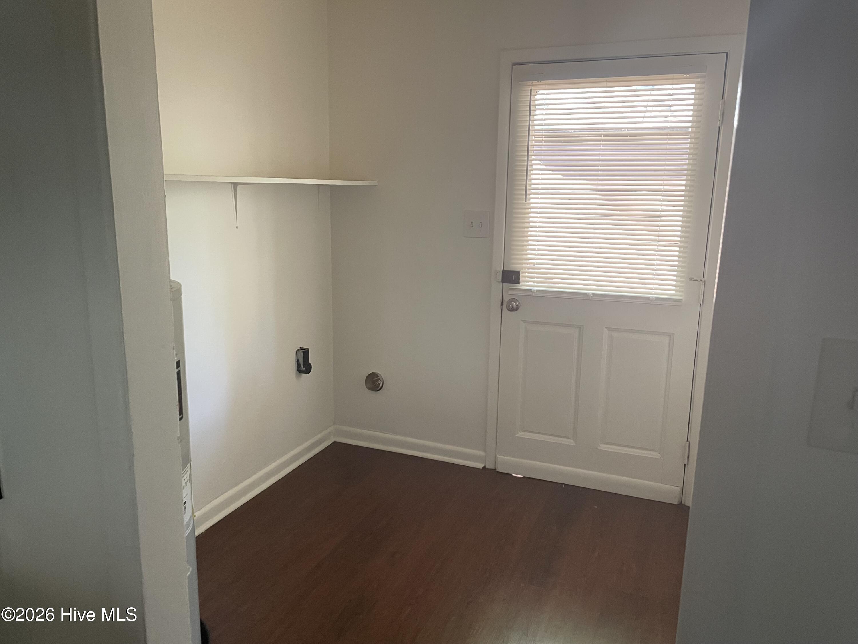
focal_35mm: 26
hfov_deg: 67.3
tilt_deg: -12.1
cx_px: 429
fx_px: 644
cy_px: 322
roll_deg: -1.4
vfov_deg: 53.1
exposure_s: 1/60
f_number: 1.6
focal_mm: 4.2
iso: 400
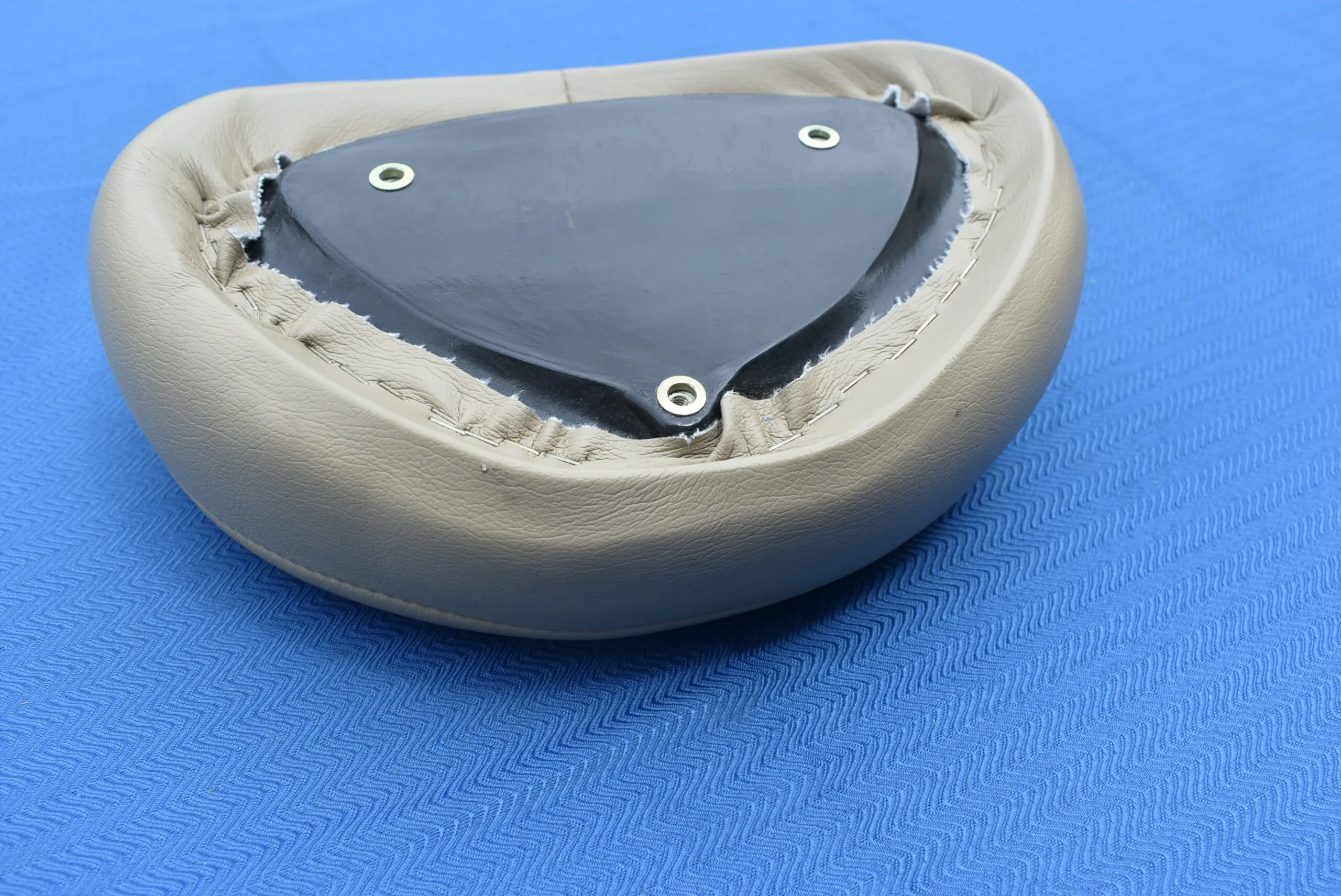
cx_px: 670
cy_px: 448
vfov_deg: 38.4
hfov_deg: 55.1
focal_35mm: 34
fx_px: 1286
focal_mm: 23
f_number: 8
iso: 100
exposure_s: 1/160
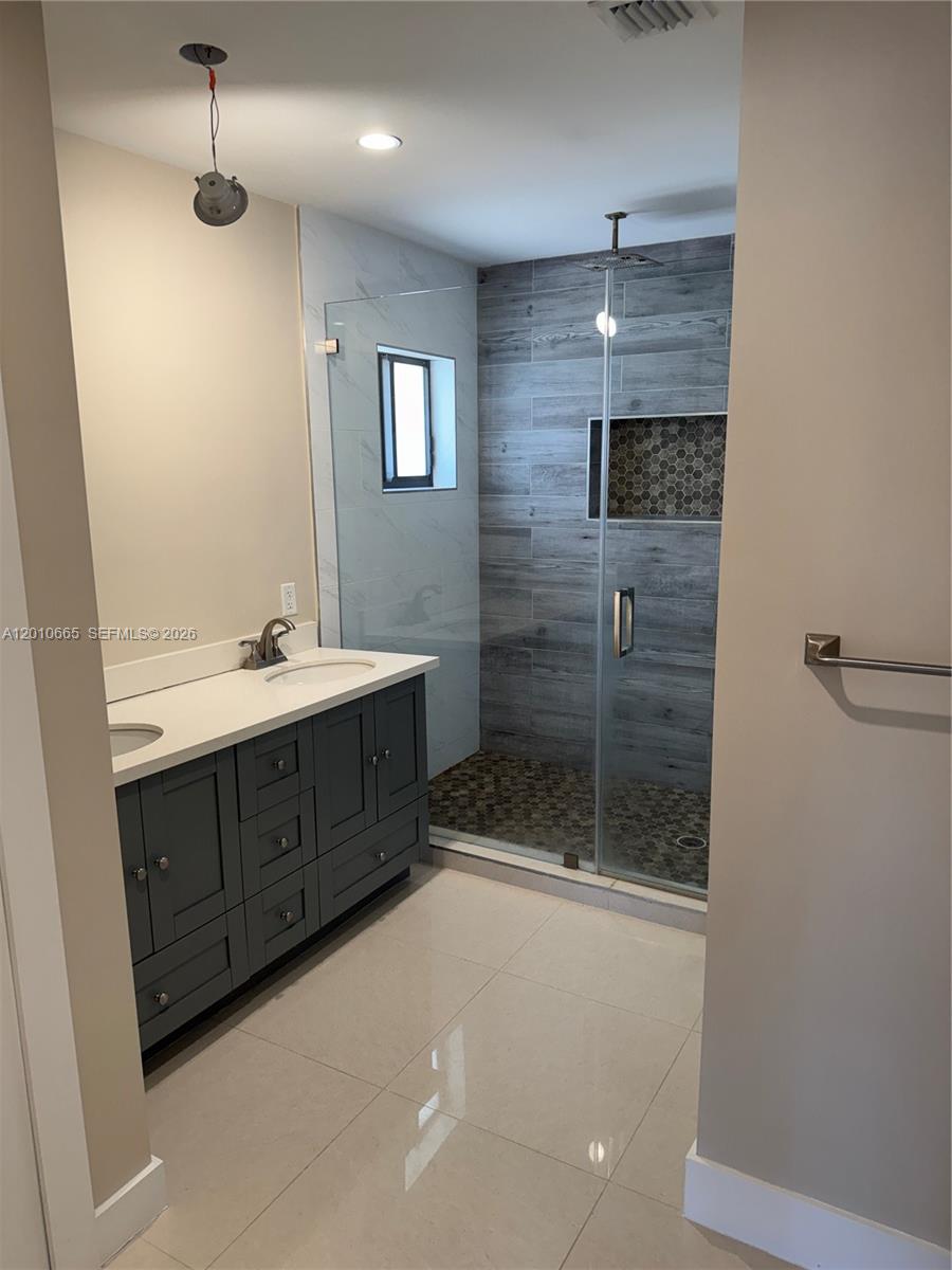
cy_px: 635
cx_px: 476
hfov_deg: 56.8
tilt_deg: -12.2
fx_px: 880
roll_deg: +1.1
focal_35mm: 24
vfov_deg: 71.6
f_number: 1.78
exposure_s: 1/120
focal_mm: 6.76
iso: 125
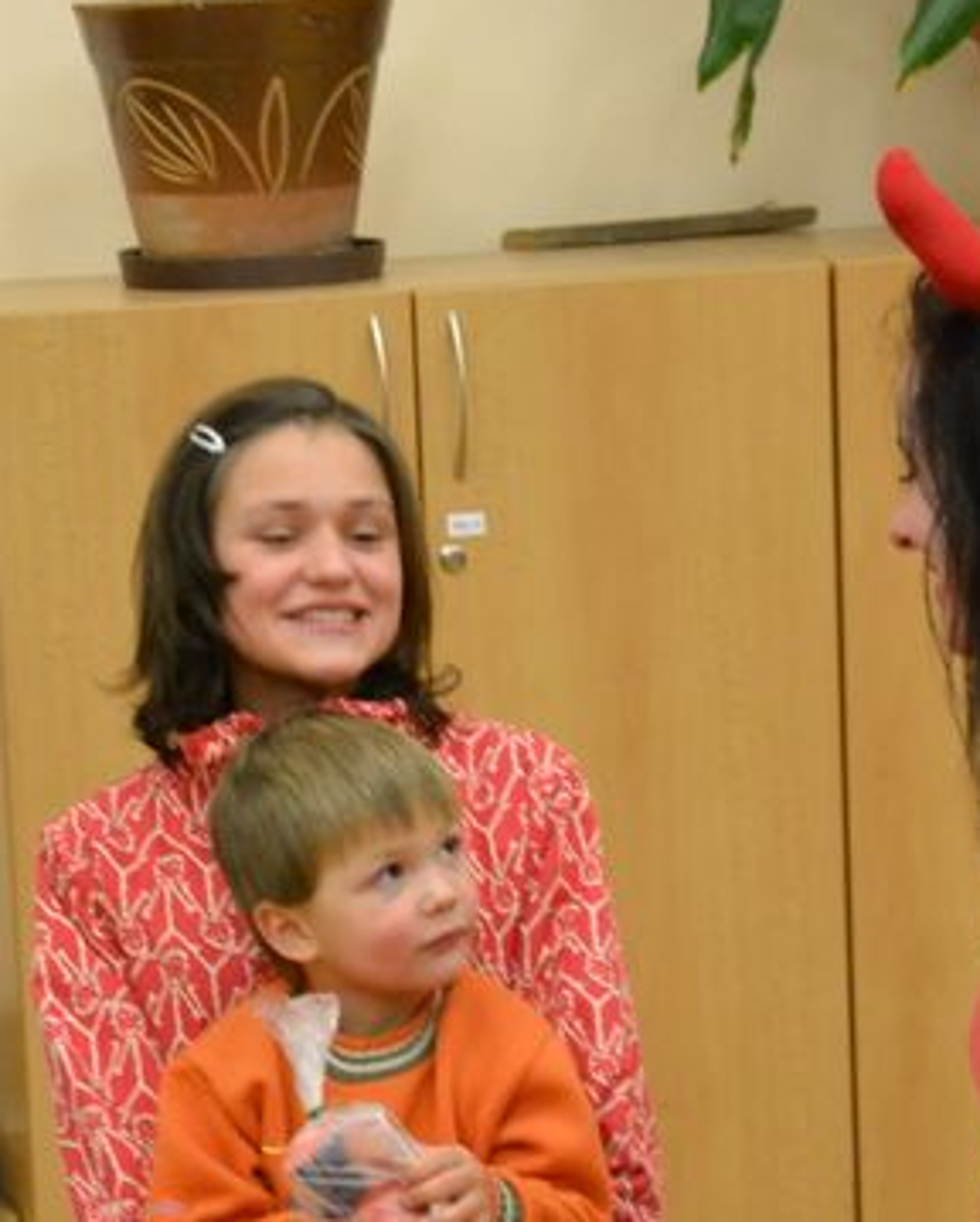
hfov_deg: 11.0
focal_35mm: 141
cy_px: 892
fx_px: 5105
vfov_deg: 13.6
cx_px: 425
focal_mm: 45
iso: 3200
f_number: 4.8
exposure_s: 1/50
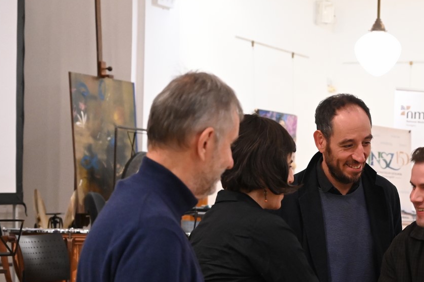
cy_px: 246
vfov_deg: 13.7
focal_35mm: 99
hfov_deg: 20.3
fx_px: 1165
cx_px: 356
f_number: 4
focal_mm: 52
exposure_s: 1/125
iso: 6400
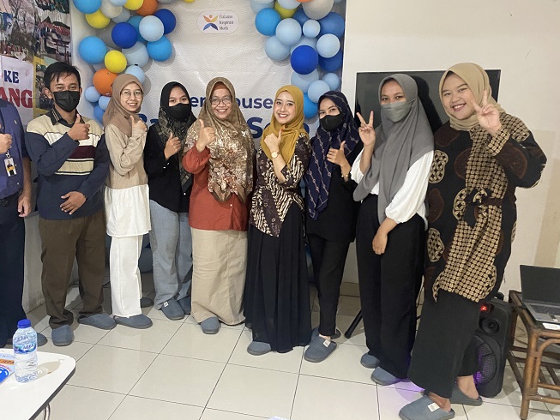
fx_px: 469
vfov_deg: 48.2
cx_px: 250
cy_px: 189
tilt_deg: -9.7
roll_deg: -1.7
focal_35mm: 29
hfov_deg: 61.5
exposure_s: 1/30
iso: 800
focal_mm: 4.25
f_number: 1.8
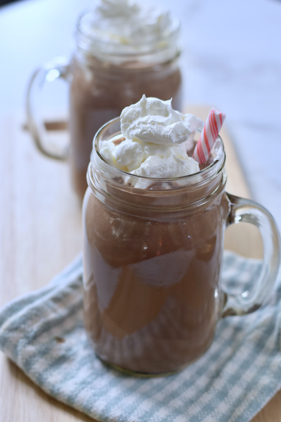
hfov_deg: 18.2
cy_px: 211
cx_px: 140
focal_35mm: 75
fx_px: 878
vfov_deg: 27.0
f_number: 4.5
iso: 200
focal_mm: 50
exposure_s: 1/60
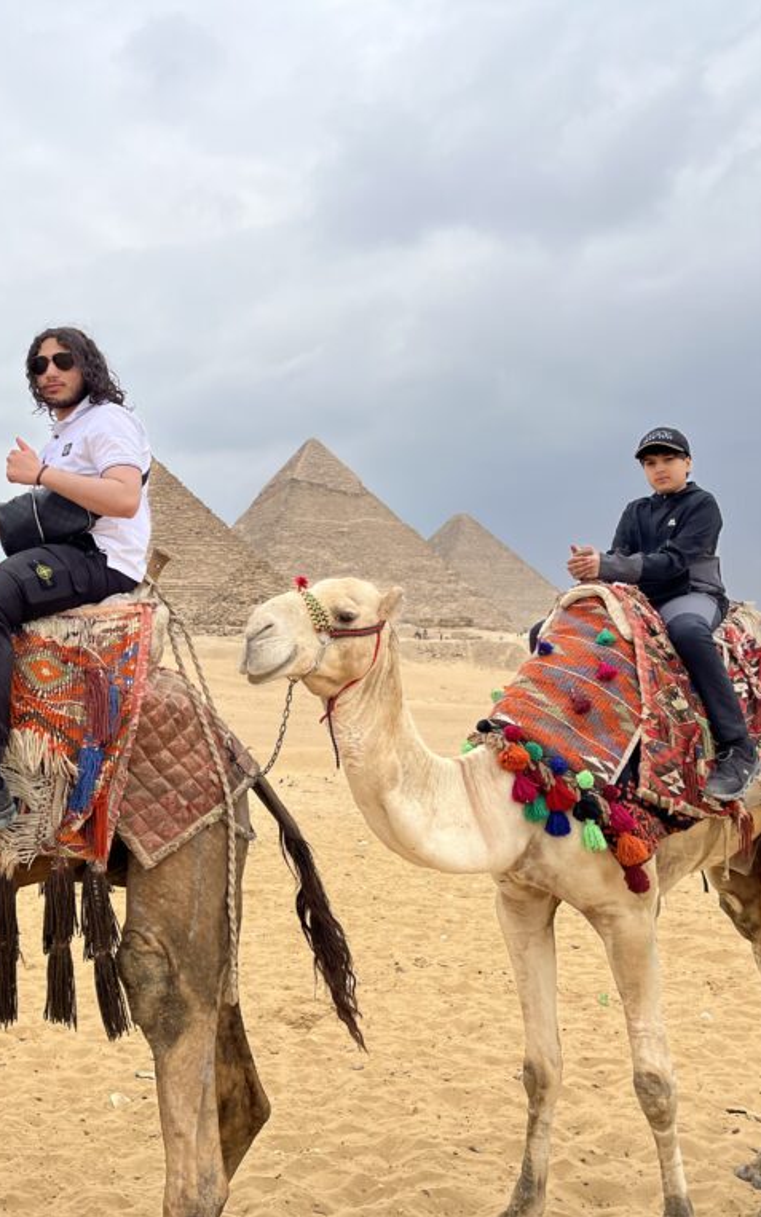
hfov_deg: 33.9
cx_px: 211
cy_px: 611
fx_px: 1228
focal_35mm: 37
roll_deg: +0.3
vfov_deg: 52.7
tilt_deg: +0.4
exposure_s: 1/3413
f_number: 1.6
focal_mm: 5.1
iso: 50
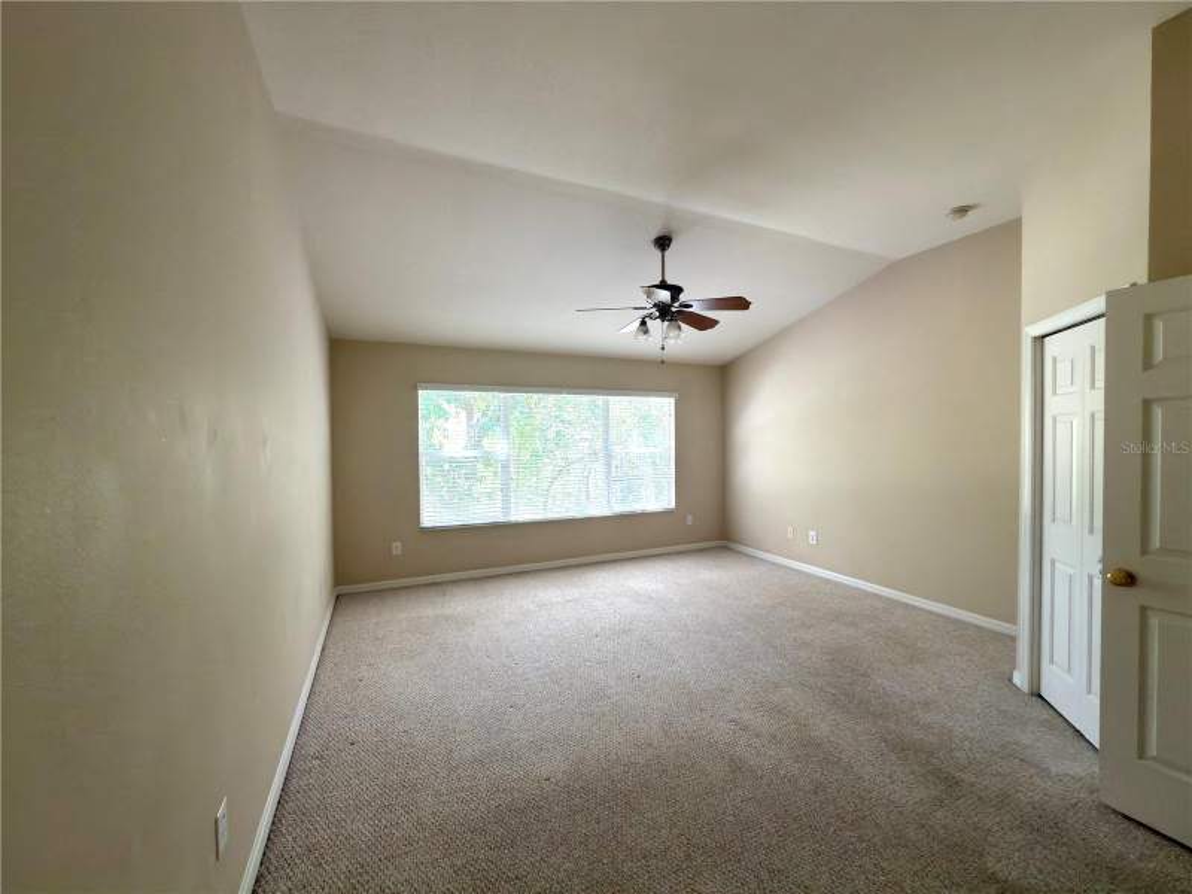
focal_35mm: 14
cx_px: 596
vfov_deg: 85.7
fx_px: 482
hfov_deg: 102.1
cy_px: 447
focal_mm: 2.22
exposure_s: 1/30
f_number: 2.2
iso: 125
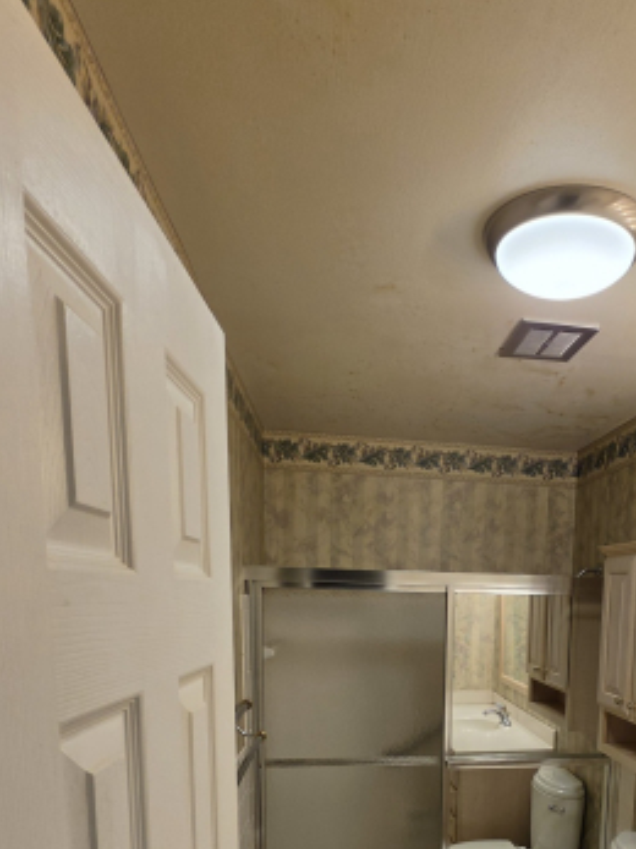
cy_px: 689
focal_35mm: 25
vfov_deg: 63.0
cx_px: 460
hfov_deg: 52.9
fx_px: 613
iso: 50
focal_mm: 2.2
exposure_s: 1/120
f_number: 1.9
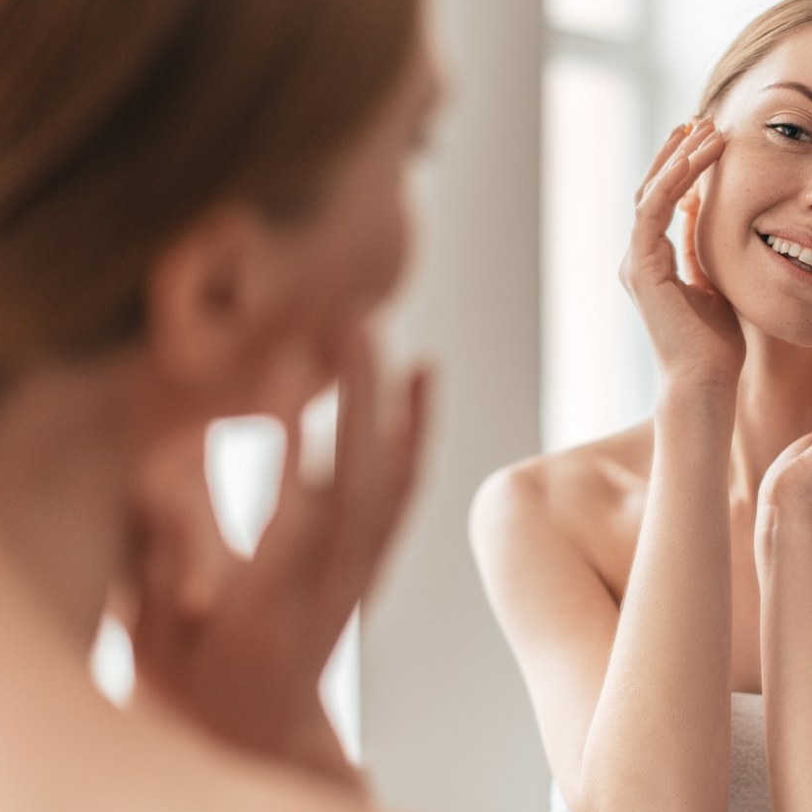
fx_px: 2150
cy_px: 387
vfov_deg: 21.4
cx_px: 635
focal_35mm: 81
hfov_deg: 21.2
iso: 320
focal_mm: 50
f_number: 1.8
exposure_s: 1/60
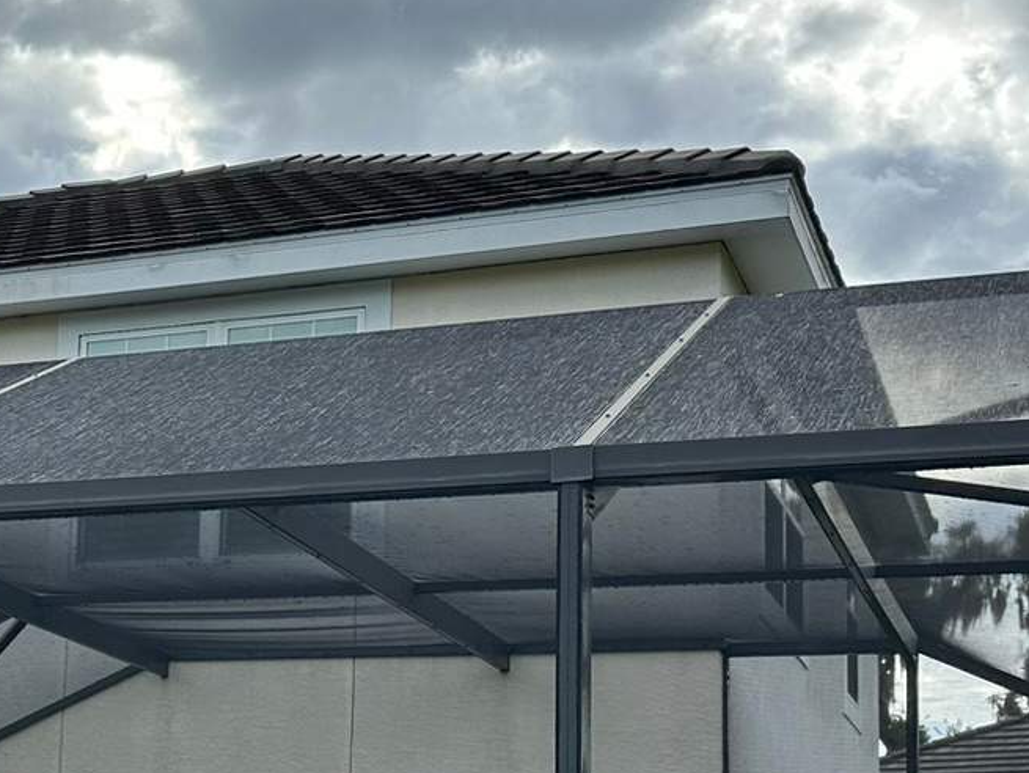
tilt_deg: +10.4
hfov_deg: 24.6
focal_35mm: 75
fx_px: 2231
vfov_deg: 19.5
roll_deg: -3.4
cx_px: -46
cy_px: 619
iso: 80
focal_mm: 6.86
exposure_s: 1/3155
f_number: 1.78
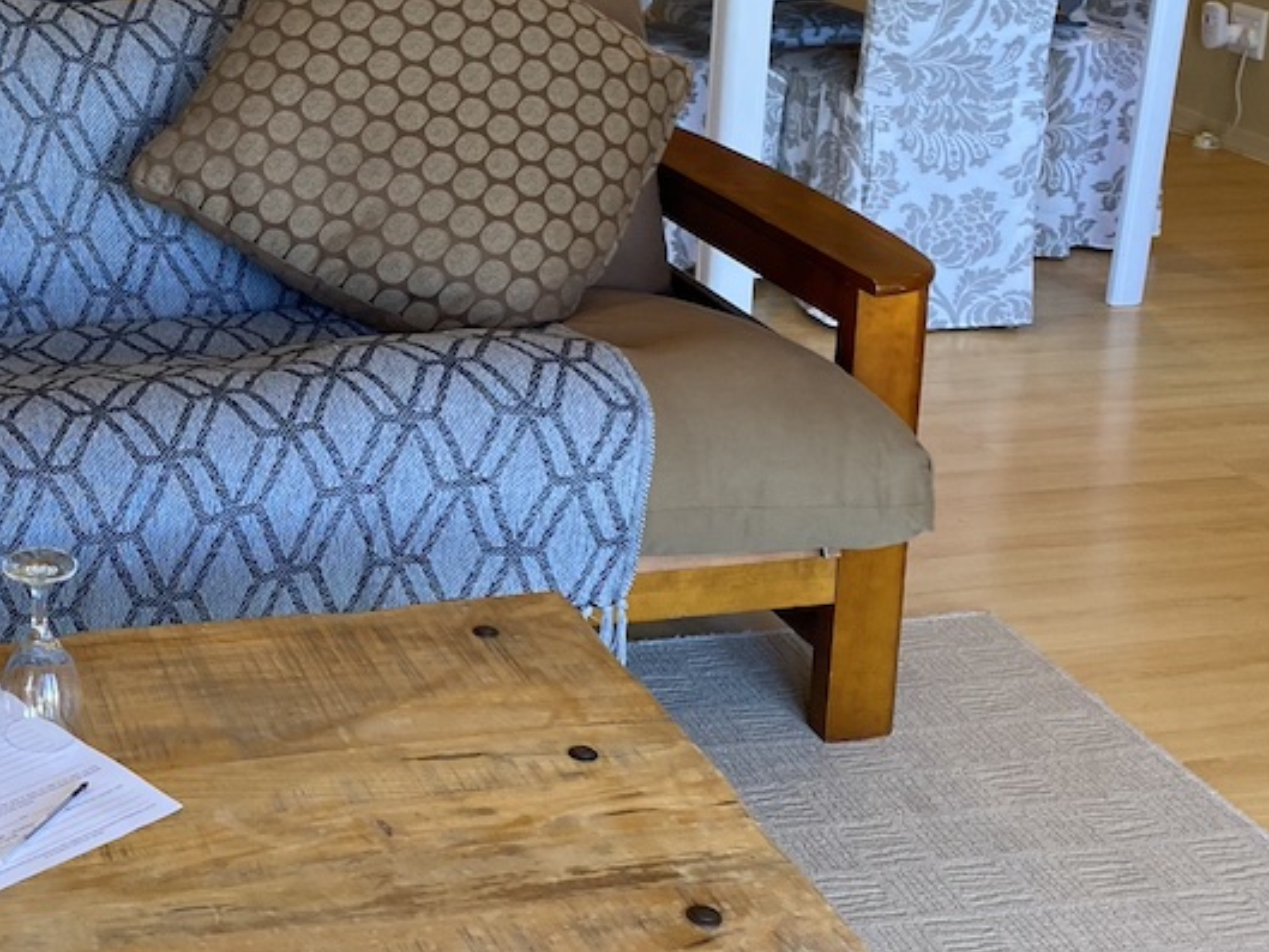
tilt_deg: -15.3
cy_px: 153
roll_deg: +1.3
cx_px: 72
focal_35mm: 59
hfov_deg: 30.9
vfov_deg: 24.3
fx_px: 2163
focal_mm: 4.25
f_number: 1.8
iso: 100
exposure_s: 1/100
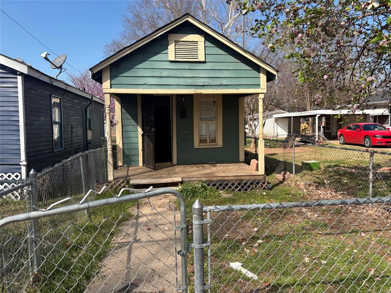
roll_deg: -0.6
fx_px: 294
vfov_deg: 53.1
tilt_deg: -3.8
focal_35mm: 26
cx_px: 196
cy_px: 146
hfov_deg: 67.3
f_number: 1.6
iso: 50
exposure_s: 1/2208
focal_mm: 5.96
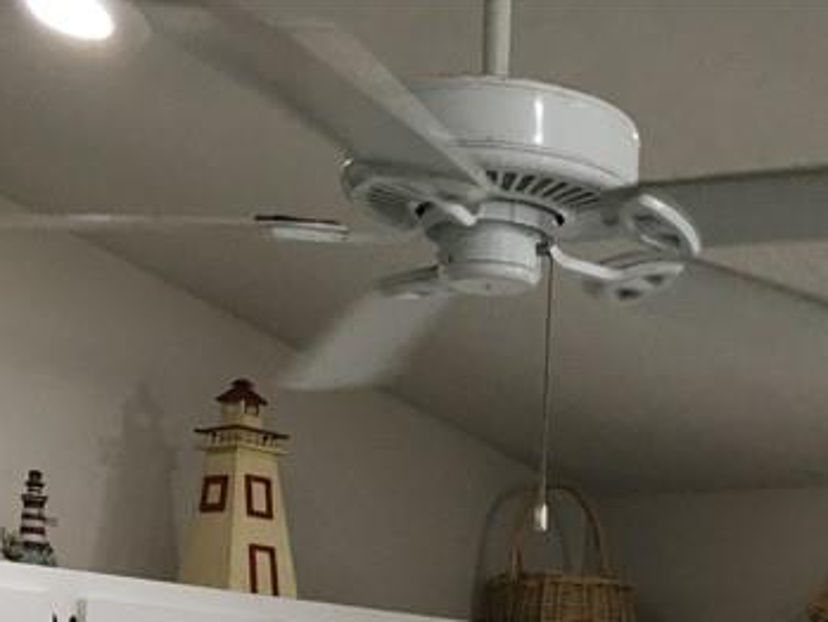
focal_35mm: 85
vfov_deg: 16.0
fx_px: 2034
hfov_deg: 22.6
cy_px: 907
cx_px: 714
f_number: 2.2
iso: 40
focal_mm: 4.15
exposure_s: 1/30
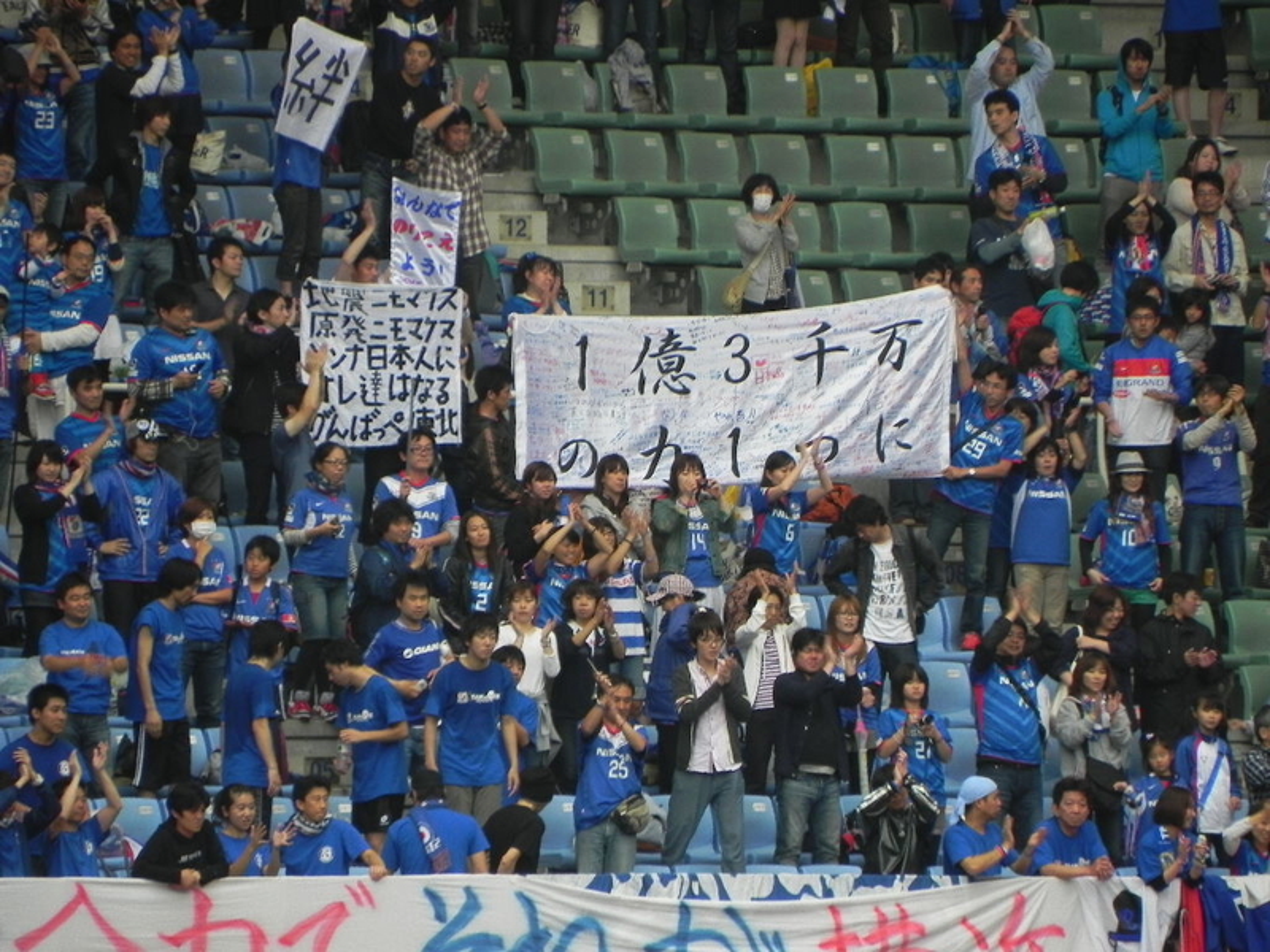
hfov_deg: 3.3
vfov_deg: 2.5
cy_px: 476
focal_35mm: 605
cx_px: 635
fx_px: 22196
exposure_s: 1/67.5
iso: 160
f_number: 5
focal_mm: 107.6
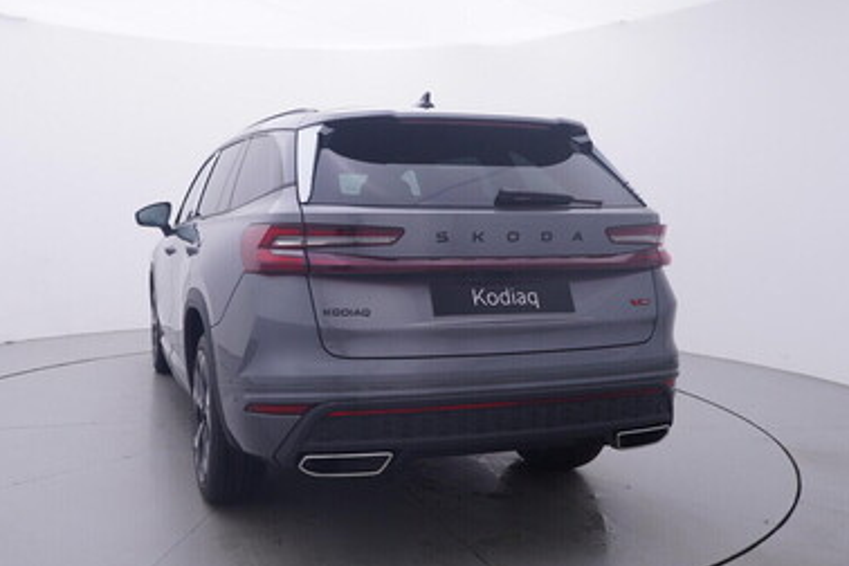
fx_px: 772
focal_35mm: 33
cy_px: 257
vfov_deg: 40.2
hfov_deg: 57.0
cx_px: 320
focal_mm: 15
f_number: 5
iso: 200
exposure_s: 1/80
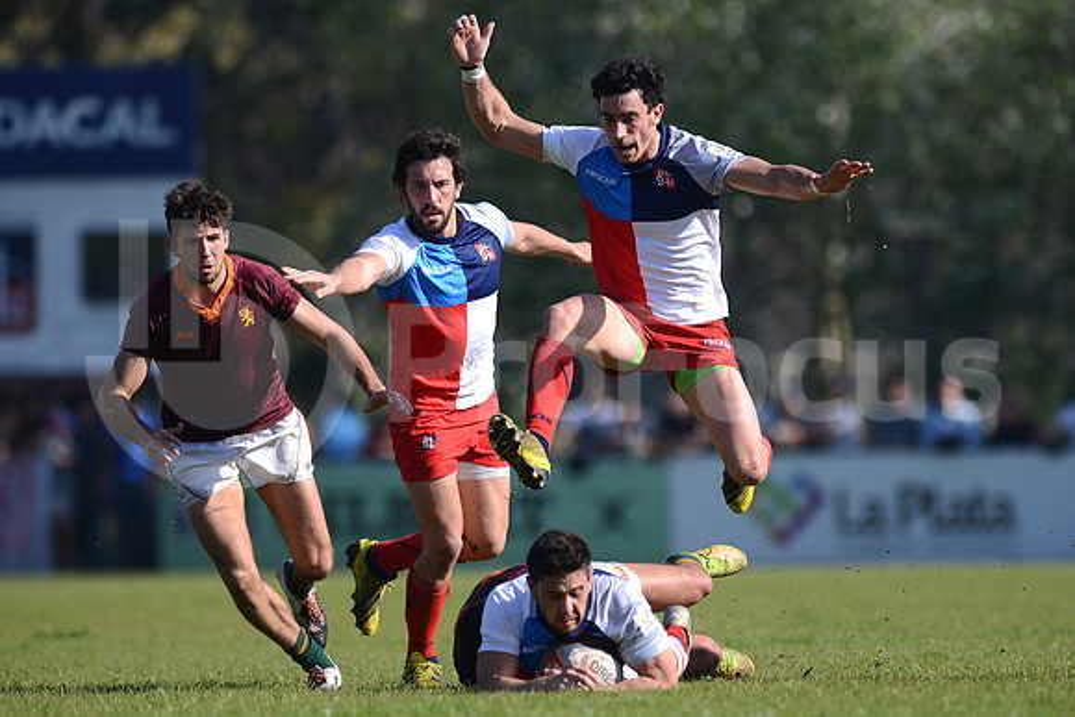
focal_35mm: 420
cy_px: 358
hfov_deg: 4.9
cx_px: 538
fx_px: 12544
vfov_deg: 3.3
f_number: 4
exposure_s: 1/3200
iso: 400
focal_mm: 420
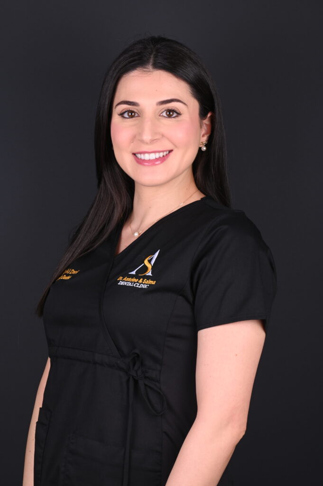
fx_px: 1415
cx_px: 162
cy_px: 243
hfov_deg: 13.0
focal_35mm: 105
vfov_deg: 19.5
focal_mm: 105
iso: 200
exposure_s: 1/125
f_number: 25
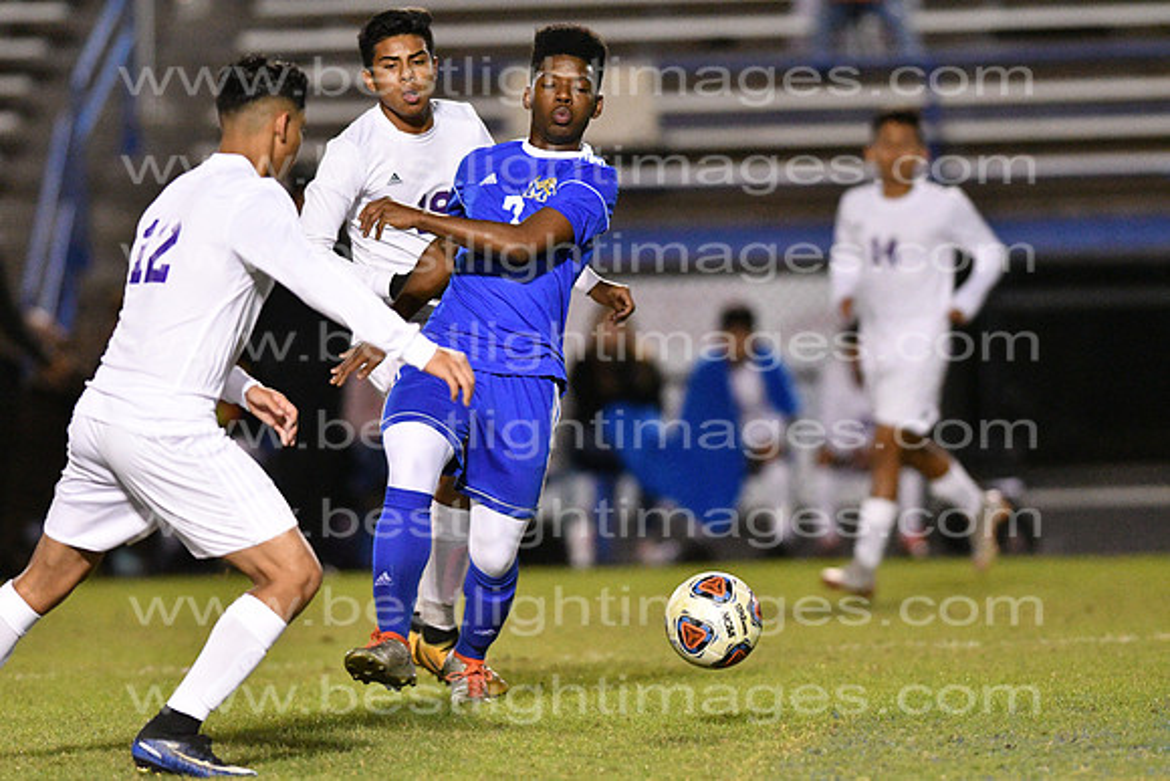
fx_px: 14628
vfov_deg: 3.1
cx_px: 585
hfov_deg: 4.6
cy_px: 390
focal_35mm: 450
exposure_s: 1/800
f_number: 3.2
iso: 10000
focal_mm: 300
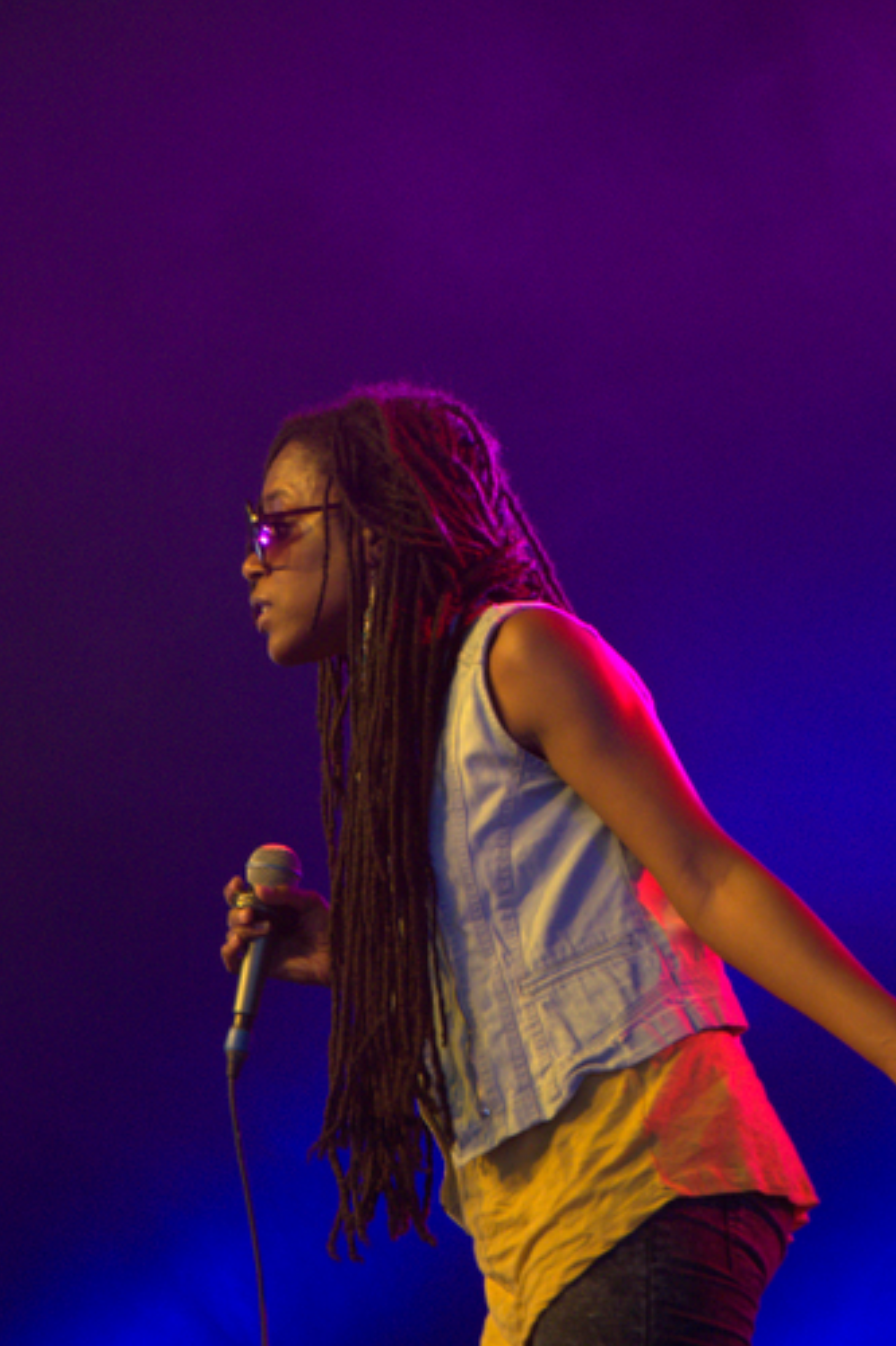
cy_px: 808
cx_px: 428
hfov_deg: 6.1
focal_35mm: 227
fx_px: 8469
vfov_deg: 9.1
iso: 4000
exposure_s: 1/80
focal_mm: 105
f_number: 5.6
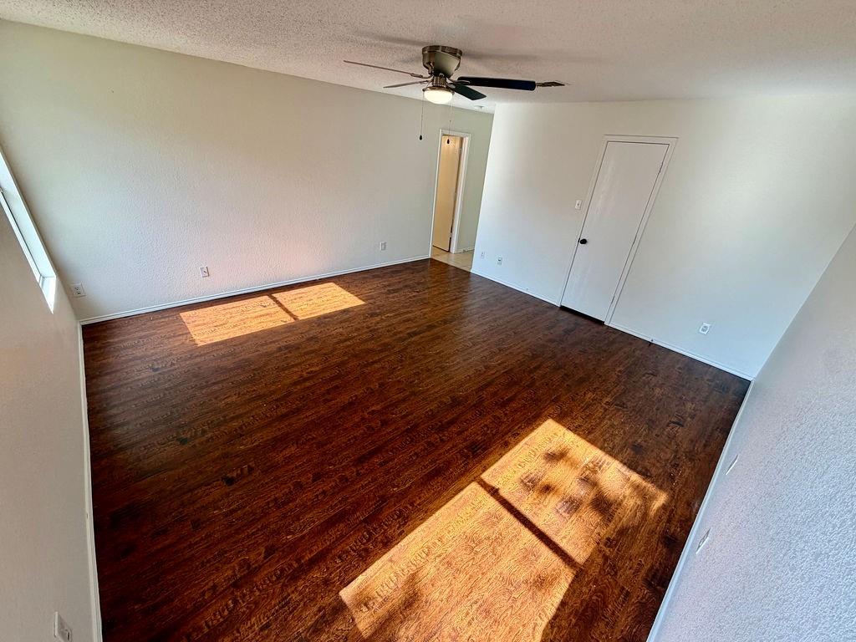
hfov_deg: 102.1
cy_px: 321
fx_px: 346
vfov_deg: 85.7
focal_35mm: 14
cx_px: 428
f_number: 2.2
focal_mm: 2.22
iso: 50
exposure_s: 1/121
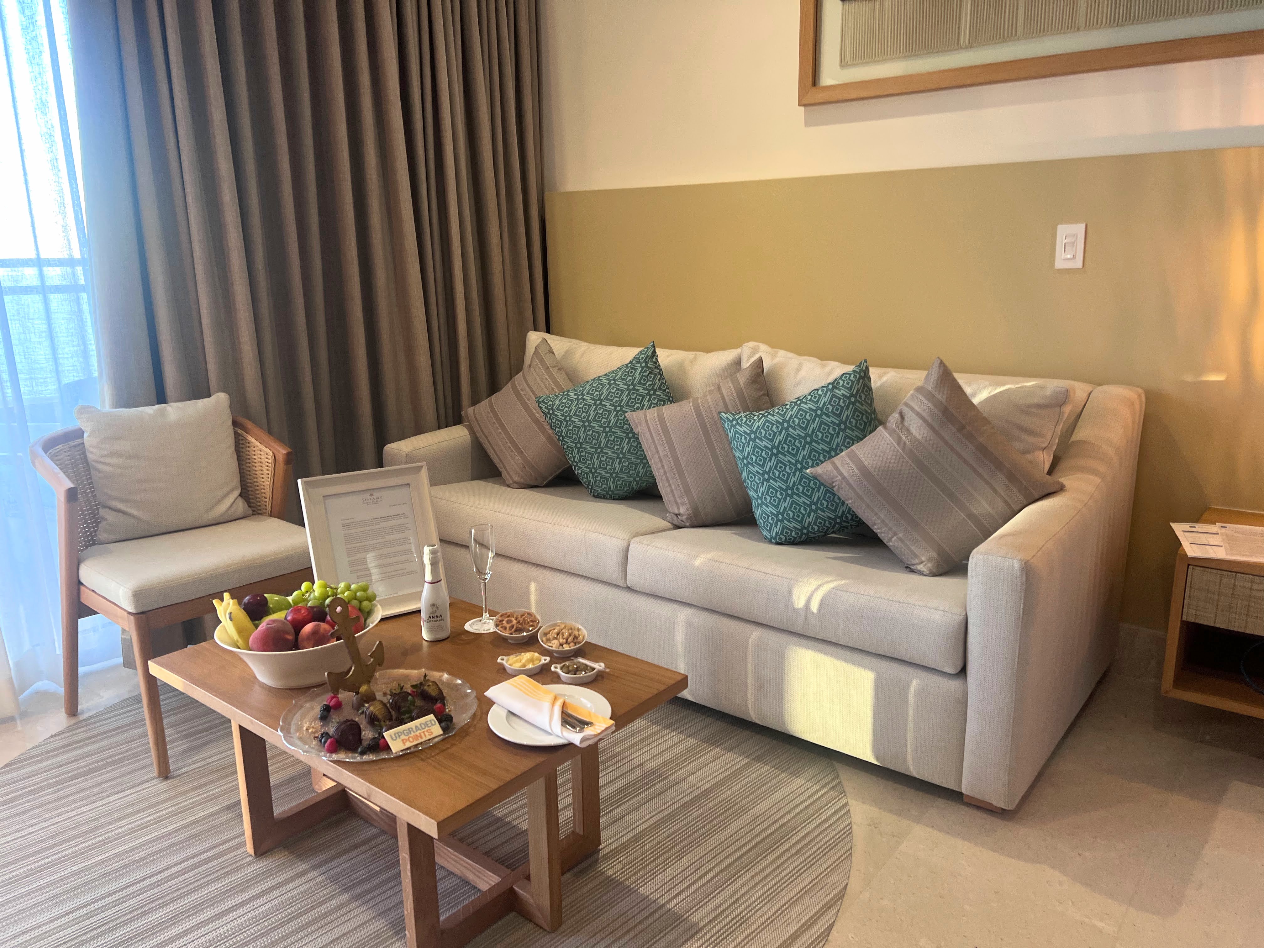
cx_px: 632
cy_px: 474
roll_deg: -0.1
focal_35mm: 26
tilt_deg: -13.5
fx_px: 949
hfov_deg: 67.3
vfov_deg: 53.1
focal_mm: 5.7
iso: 125
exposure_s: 1/120
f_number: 1.5
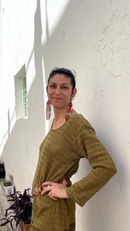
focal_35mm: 37
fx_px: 227
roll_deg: +0.2
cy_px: 135
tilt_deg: -3.9
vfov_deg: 53.7
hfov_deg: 32.0
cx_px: 66
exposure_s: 1/3086
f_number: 1.6
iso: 32
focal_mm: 5.1
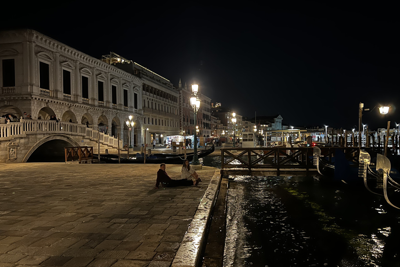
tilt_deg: -1.3
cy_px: 150
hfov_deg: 65.5
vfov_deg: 46.3
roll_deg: +1.1
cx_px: 199
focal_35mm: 28
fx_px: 311
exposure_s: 1/12
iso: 640
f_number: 1.5
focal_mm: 5.7
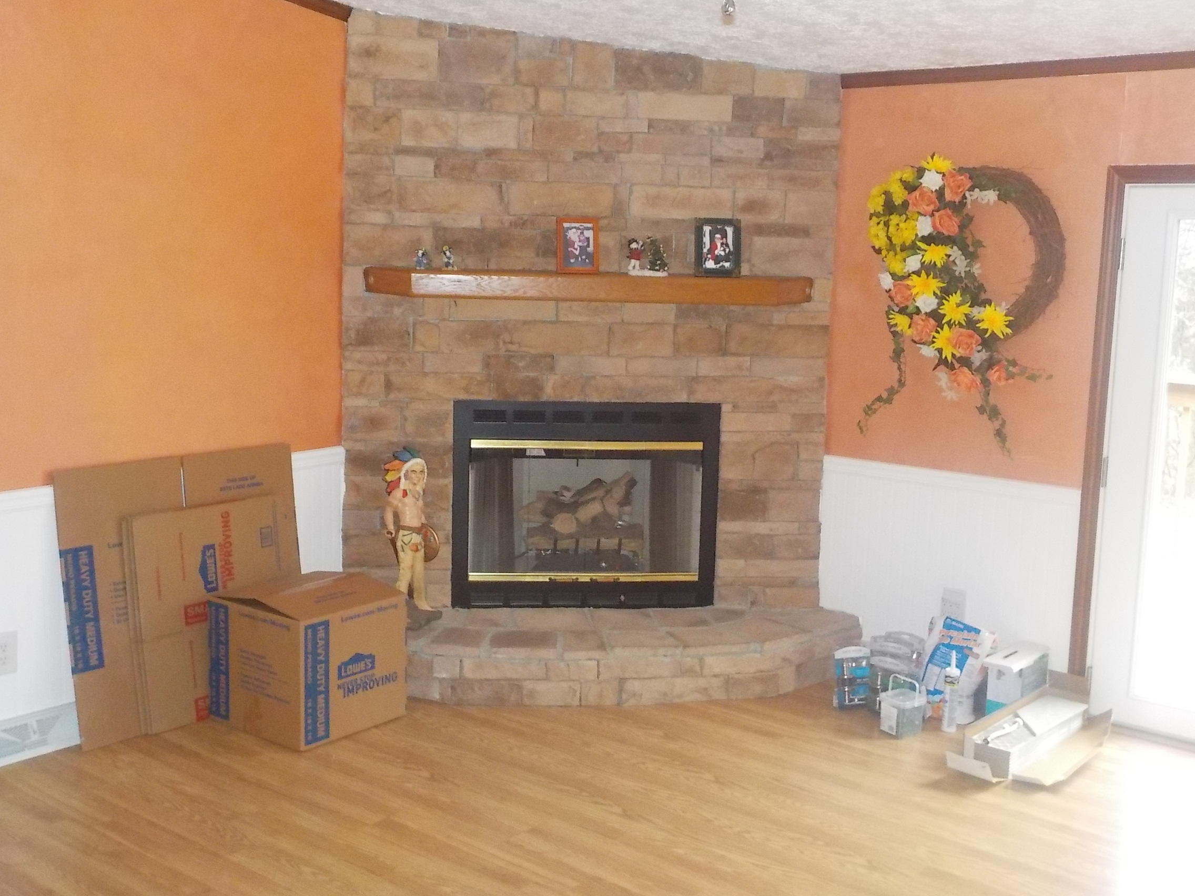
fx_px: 1312
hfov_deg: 49.0
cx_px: 598
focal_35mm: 38
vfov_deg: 37.7
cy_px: 448
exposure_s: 1/30
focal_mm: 5.2
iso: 560
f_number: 3.7
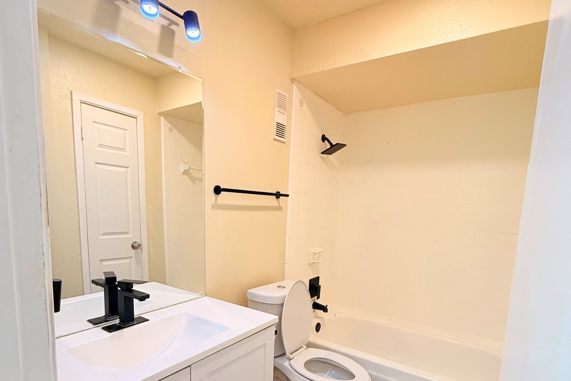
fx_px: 317
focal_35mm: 20
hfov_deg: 84.0
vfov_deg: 60.6
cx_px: 280
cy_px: 250
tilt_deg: -7.4
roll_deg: -2.6
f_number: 2.2
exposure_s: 1/120
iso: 320
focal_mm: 2.22
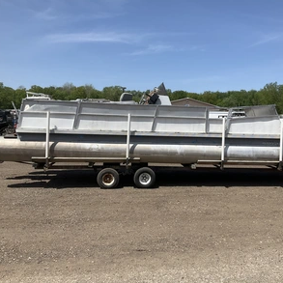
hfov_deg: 47.0
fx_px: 324
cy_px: 139
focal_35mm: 35
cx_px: 167
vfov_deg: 47.2
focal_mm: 3
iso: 25
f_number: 1.8
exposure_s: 1/2538
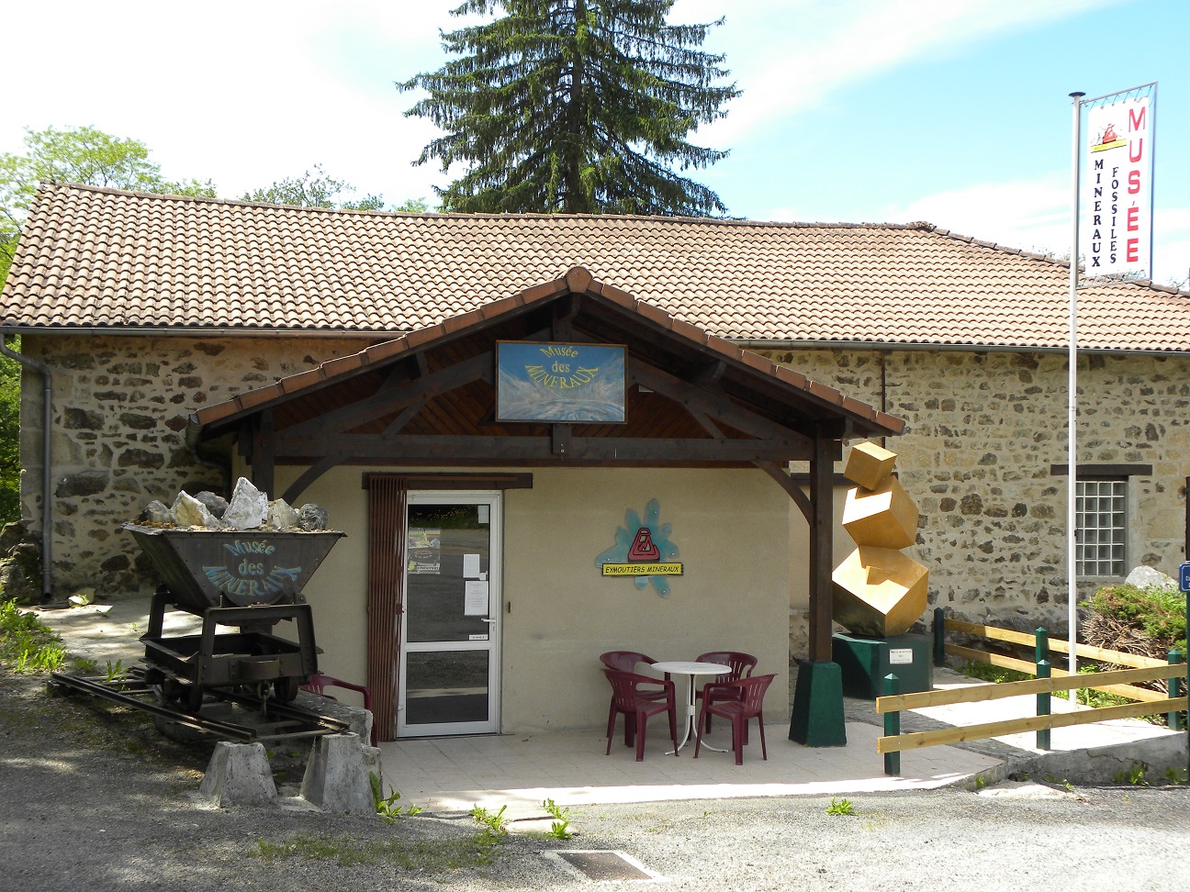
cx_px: 595
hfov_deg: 45.8
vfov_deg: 35.1
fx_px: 1409
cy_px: 446
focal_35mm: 41
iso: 64
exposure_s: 1/207
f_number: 4.5
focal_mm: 7.3
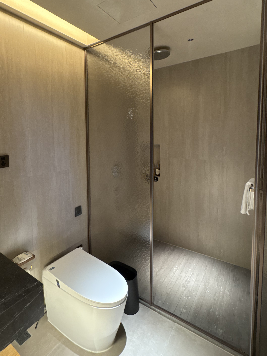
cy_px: 151
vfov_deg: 81.2
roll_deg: +1.0
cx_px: 92
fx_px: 206
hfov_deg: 64.5
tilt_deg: -4.2
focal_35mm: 20
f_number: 2.2
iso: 640
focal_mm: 2.22
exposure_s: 1/50
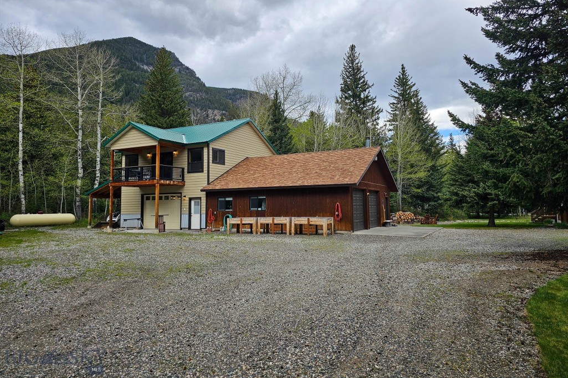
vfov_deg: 53.0
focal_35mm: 24
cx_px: 284
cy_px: 168
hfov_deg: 73.8
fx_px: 379
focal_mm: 6.3
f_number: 1.7
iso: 10
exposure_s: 1/220
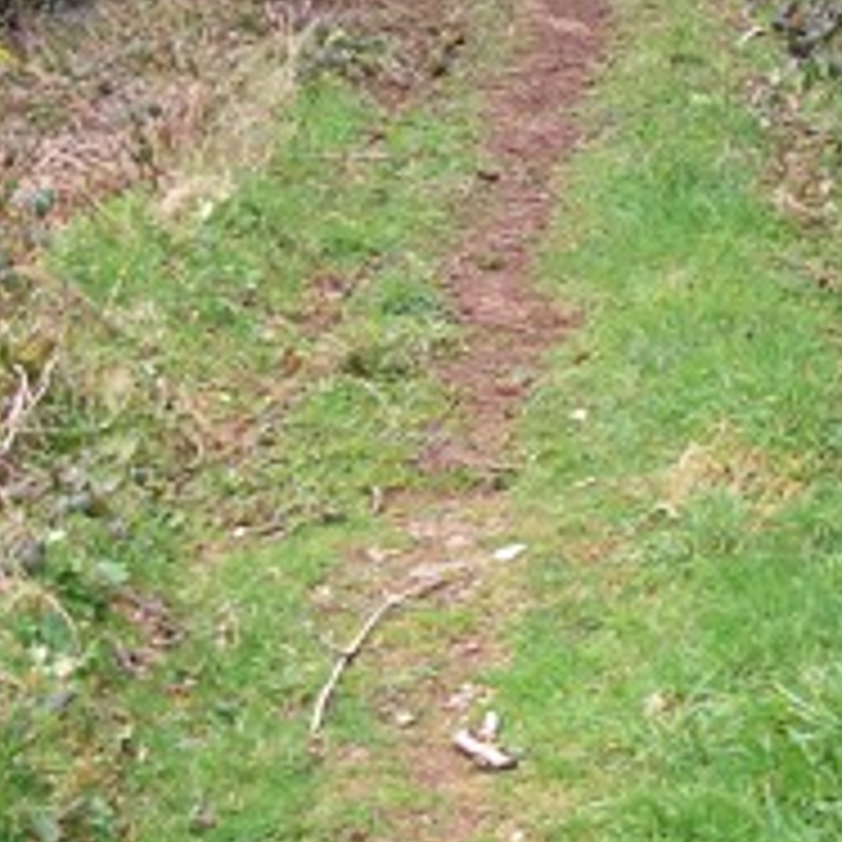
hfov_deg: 19.0
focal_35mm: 91
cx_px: 621
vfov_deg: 19.0
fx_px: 2504
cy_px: 230
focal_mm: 6
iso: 80
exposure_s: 1/152
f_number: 2.7
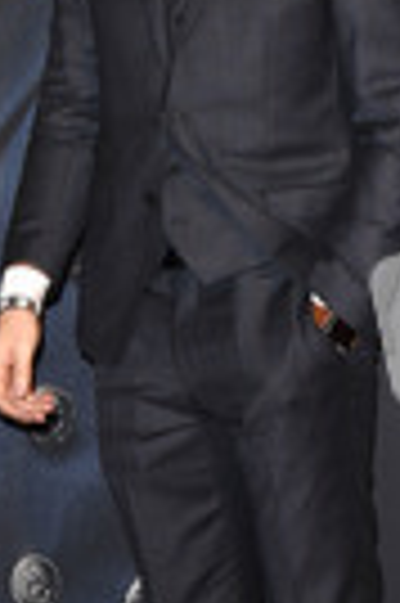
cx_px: 193
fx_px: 3893
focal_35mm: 233
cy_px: 76
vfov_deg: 8.8
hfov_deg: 5.9
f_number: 6.3
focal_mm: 52
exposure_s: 1/160
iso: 800
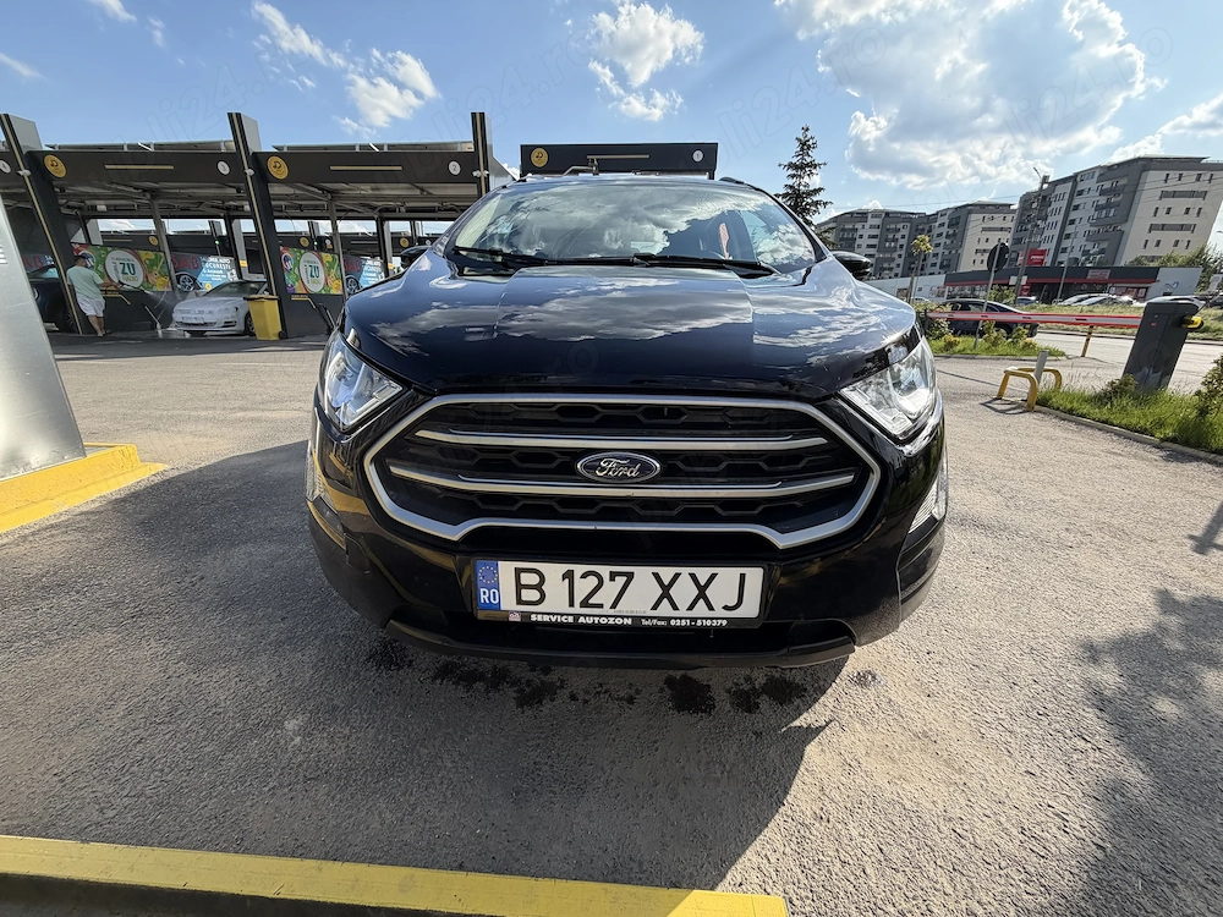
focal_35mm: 14
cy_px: 458
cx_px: 612
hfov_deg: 102.1
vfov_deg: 85.7
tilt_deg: -18.7
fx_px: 495
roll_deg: -0.1
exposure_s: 1/770
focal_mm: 2.22
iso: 40
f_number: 2.2
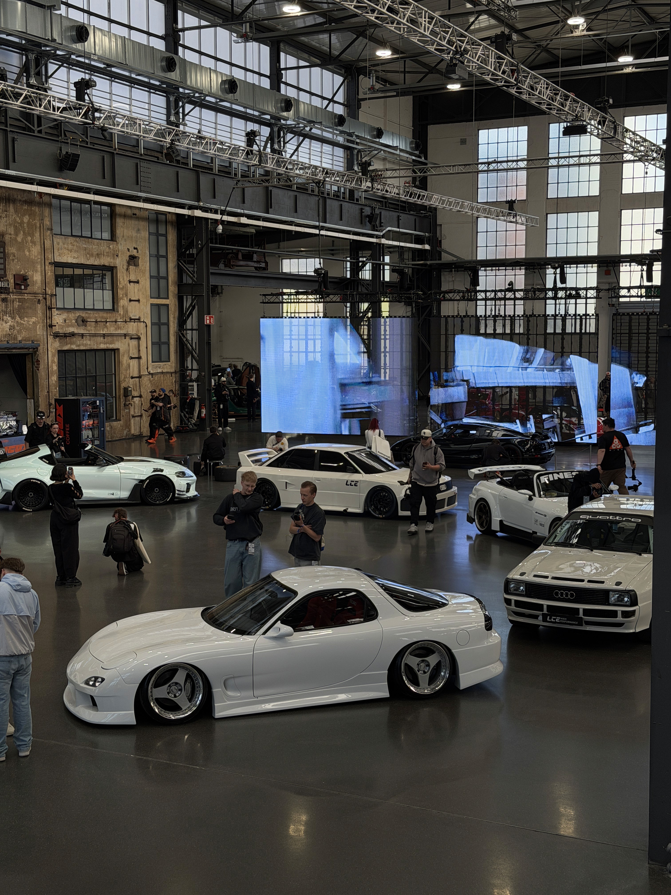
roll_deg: +0.5
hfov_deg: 30.3
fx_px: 1241
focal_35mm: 48
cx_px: 336
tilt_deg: -6.3
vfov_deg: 39.7
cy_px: 448
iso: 80
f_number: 1.78
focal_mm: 6.76
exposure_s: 1/611
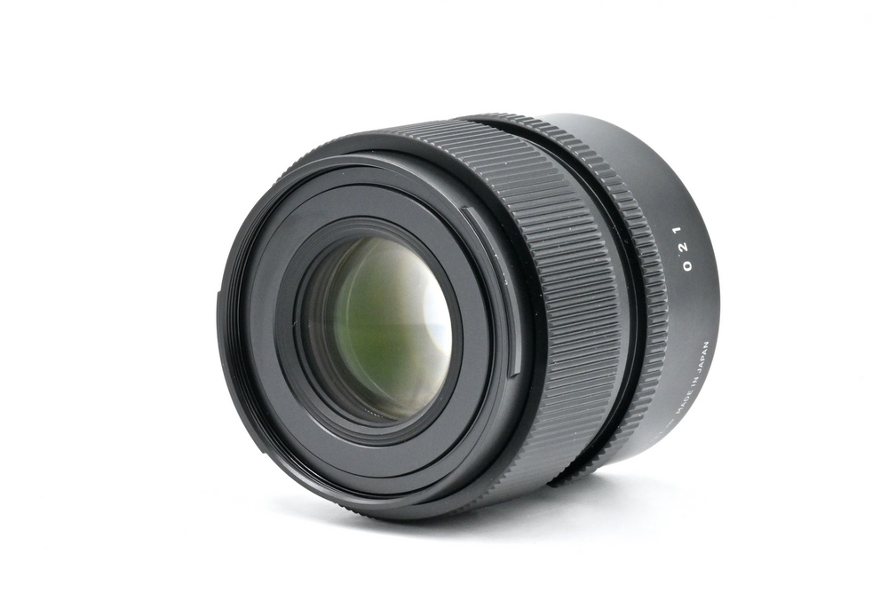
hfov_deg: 19.4
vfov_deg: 13.1
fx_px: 2591
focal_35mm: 105
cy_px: 296
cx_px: 444
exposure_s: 1/80
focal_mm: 105
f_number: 25
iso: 640
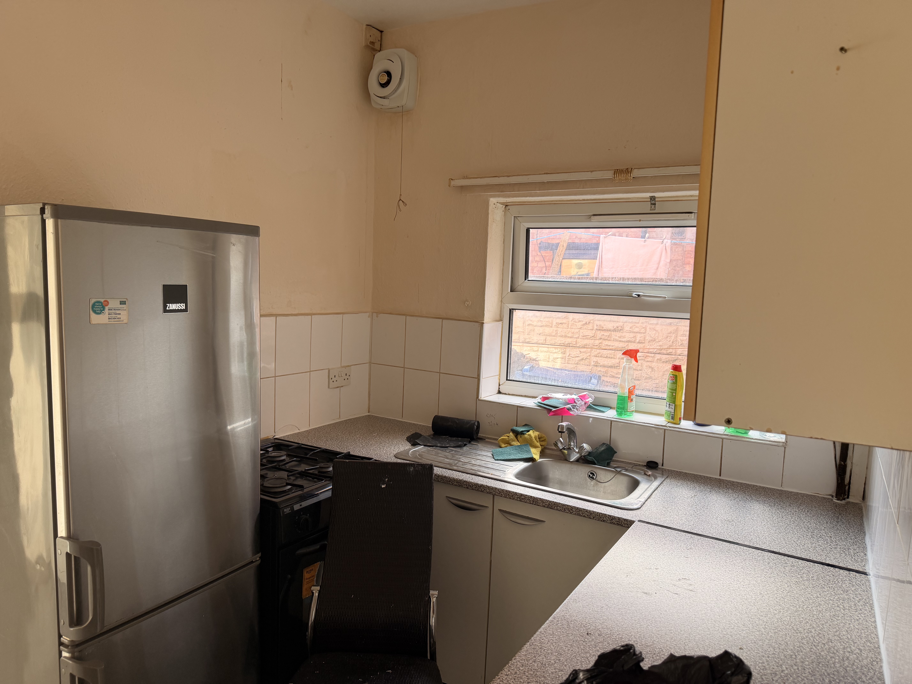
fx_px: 632
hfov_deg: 71.6
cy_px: 342
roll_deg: -1.9
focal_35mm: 24
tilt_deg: -5.9
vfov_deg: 56.8
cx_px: 456
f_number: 1.78
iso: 125
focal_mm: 6.76
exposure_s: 1/121
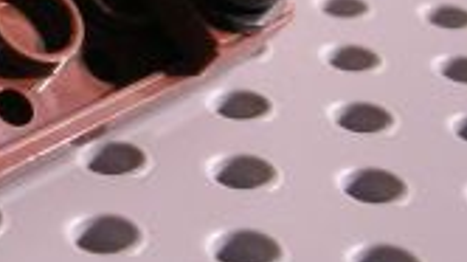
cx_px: -82
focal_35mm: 118
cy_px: 63
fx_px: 1460
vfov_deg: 10.2
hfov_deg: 17.4
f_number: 2.7
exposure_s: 1/19.7
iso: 400
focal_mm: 7.5
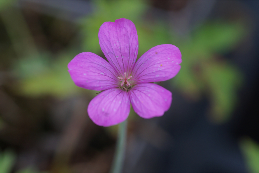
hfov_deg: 13.7
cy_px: 86
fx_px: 1079
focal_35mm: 150
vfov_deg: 9.1
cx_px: 130
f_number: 4
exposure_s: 1/160
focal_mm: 100
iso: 200
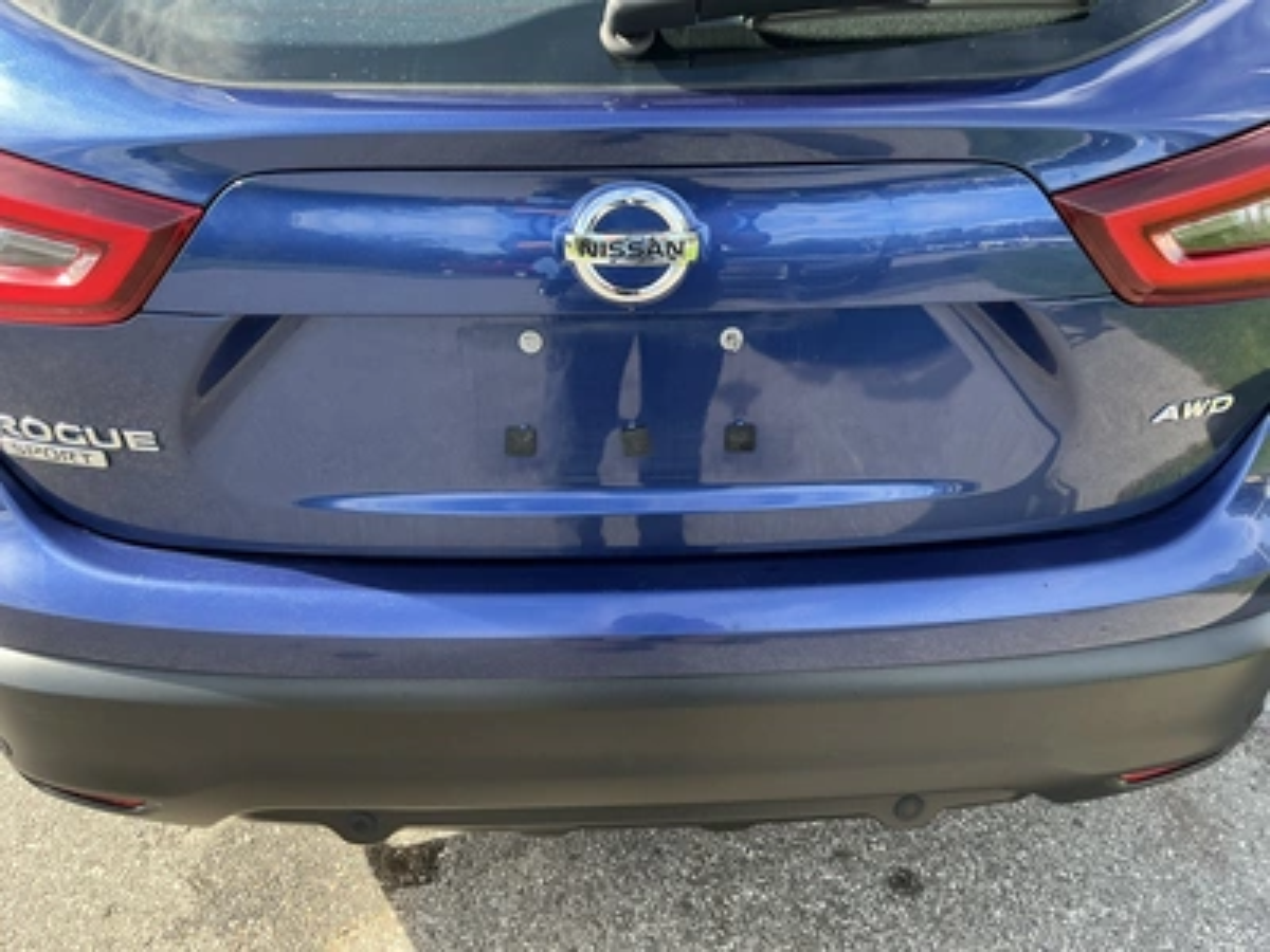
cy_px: 476
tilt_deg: -32.3
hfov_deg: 63.4
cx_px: 635
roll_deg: -0.2
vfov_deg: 49.7
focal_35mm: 28
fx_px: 1027
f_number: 1.8
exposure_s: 1/172
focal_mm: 3
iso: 25
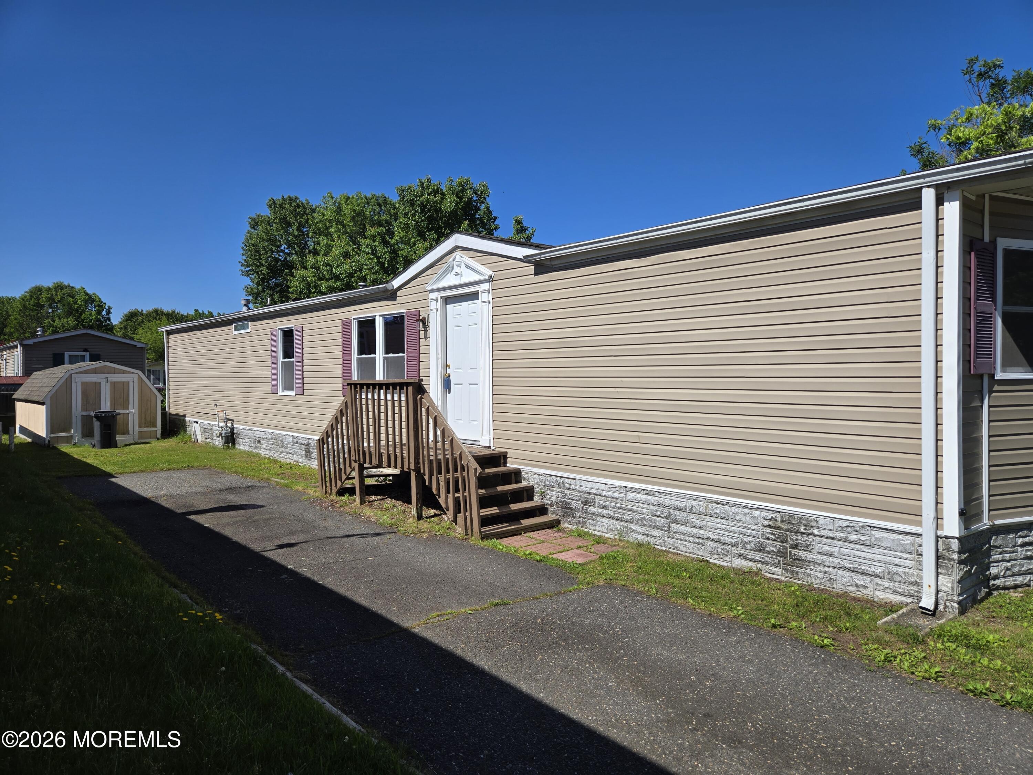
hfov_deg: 73.9
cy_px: 388
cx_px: 516
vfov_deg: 58.9
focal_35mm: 23
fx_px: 686
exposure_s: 1/2650
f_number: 1.8
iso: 25
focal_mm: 5.4
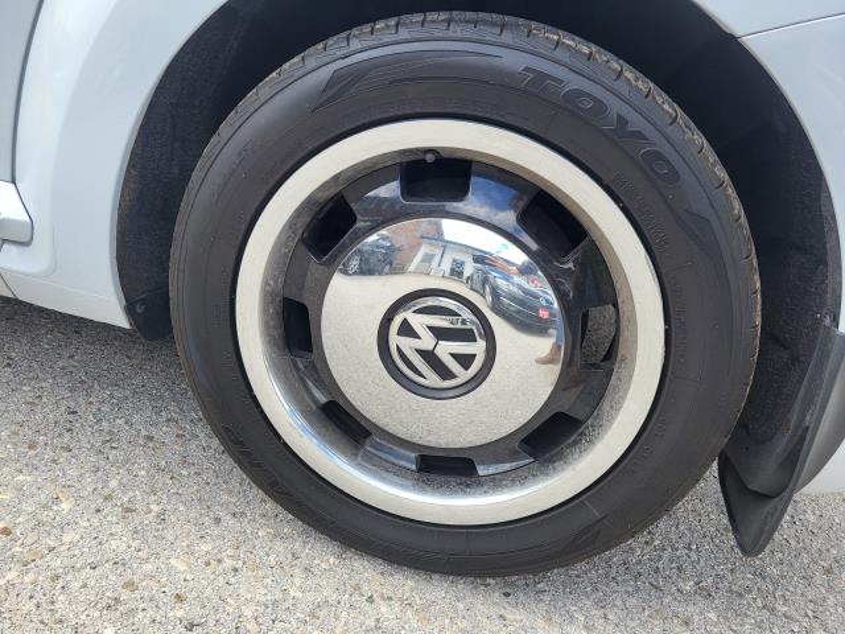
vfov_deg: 53.1
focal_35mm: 26
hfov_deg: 67.3
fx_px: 635
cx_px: 422
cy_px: 317
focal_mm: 5.4
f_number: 1.8
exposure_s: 1/441
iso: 40
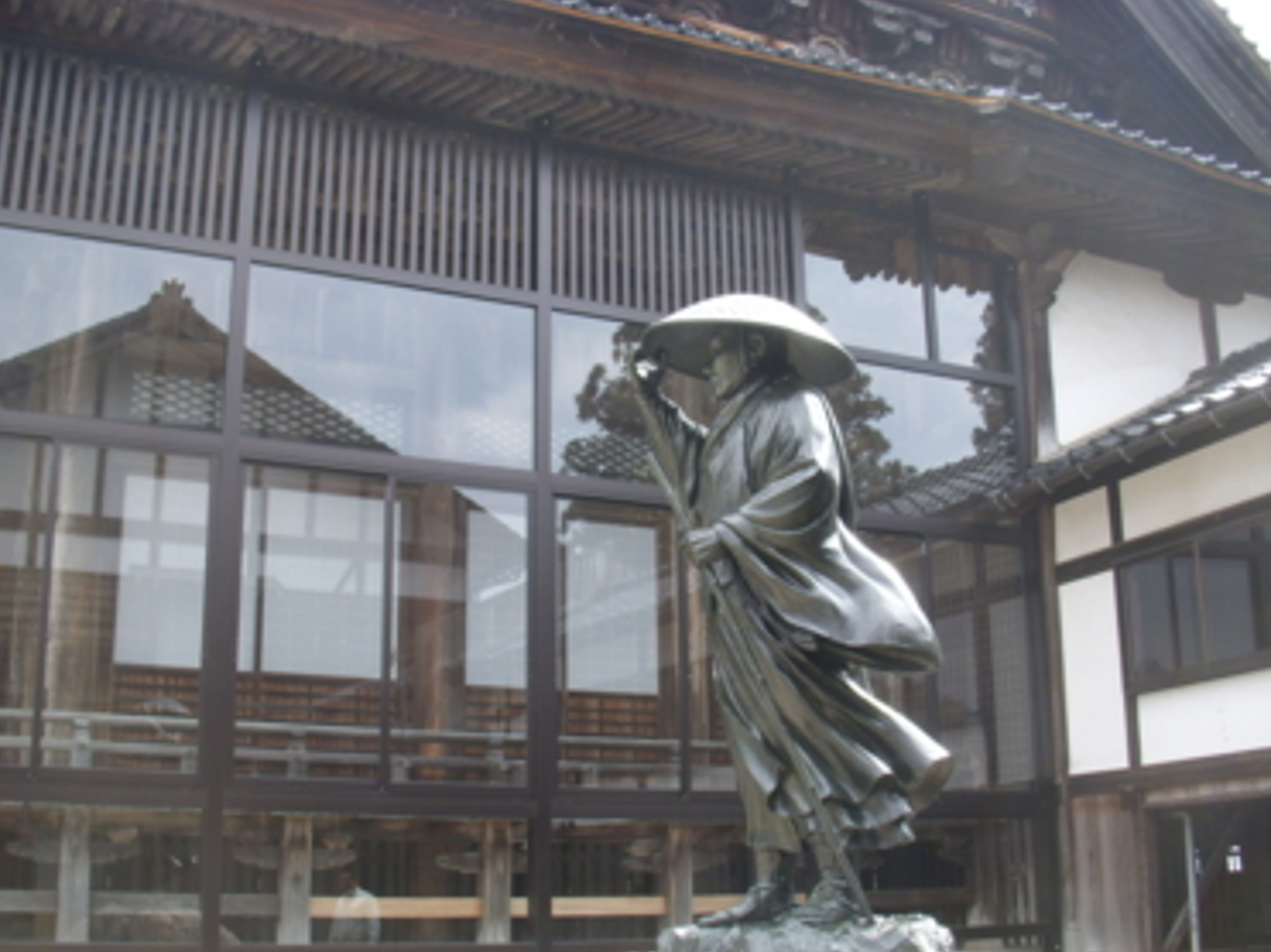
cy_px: 500
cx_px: 613
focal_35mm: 41
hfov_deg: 45.8
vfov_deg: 35.1
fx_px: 1505
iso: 100
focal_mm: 6.3
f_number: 3.3
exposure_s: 1/200
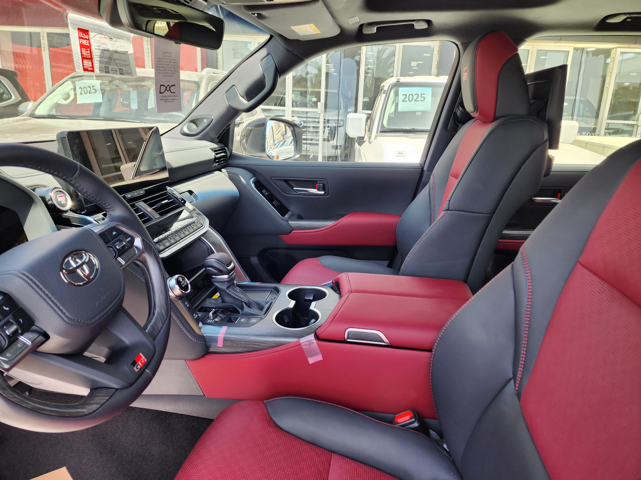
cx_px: 320
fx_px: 426
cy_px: 240
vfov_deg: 58.9
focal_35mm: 23
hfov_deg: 73.9
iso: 25
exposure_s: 1/100
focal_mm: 6.4
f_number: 1.8
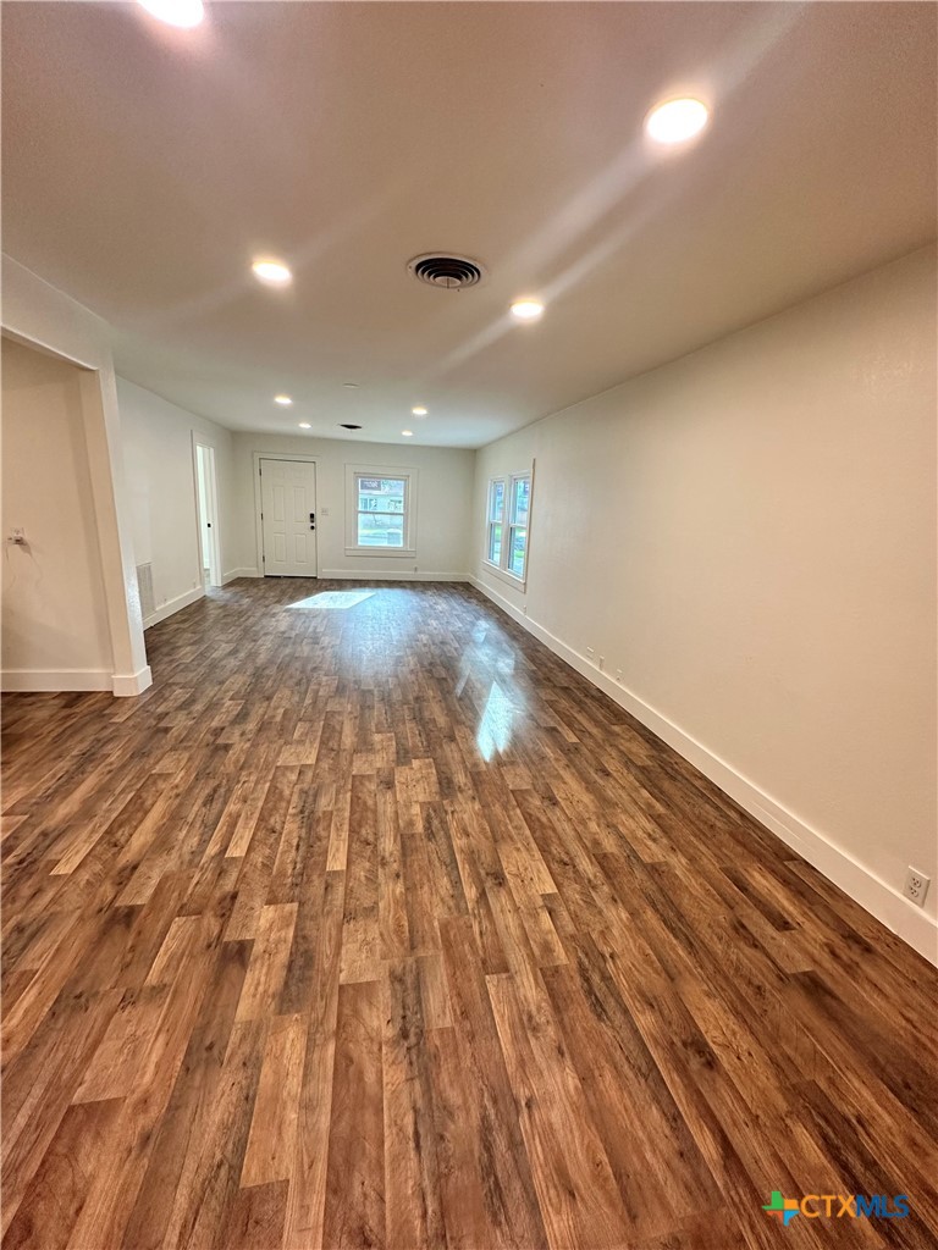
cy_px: 625
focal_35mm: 14
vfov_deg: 102.1
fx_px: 506
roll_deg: -3.9
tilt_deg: -12.5
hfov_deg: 85.7
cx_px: 469
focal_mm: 2.22
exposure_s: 1/120
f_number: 2.2
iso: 200
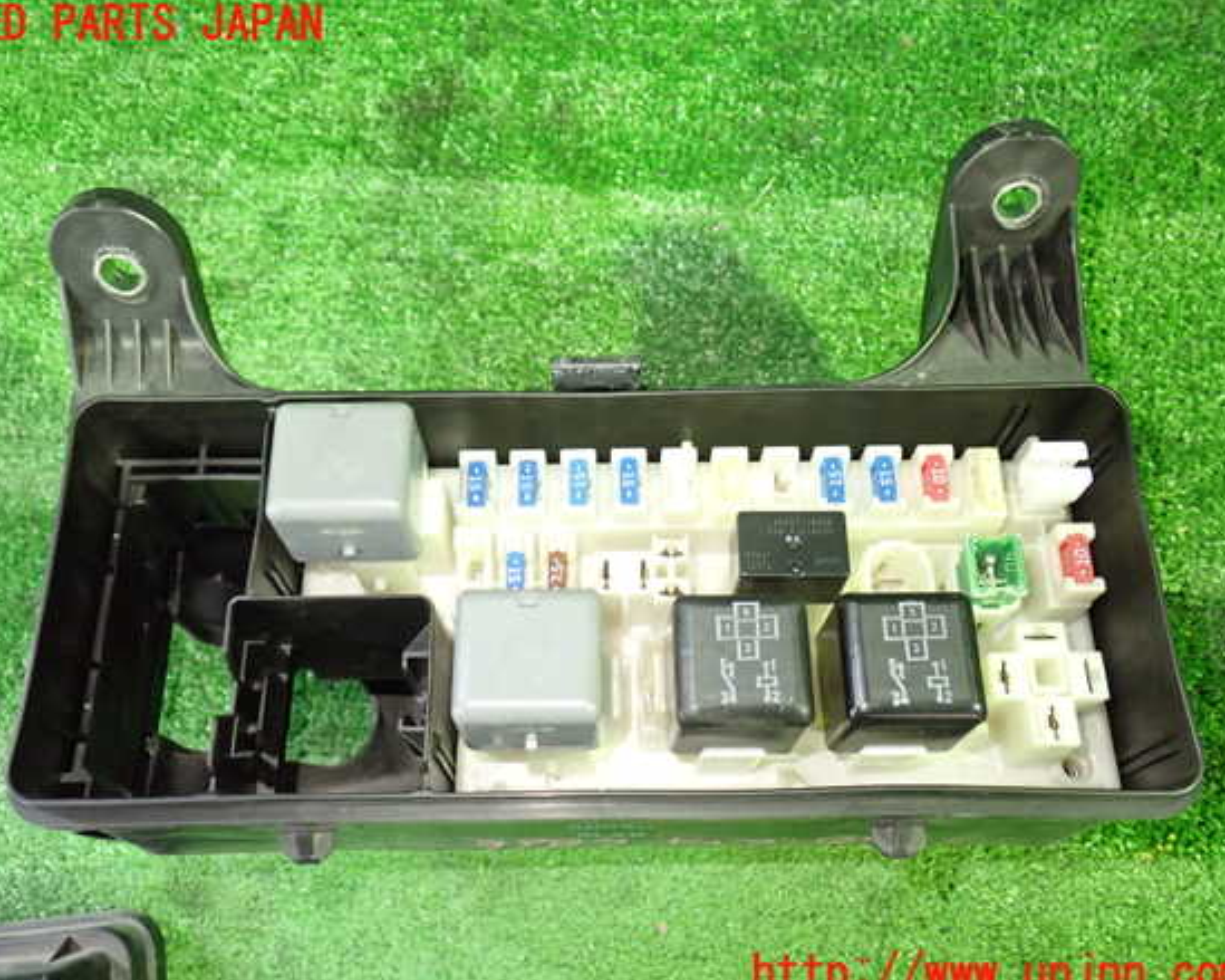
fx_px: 1160
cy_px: 500
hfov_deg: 55.7
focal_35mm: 32
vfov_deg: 45.8
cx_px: 587
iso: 800
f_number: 2.3
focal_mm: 5.4
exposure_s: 1/30
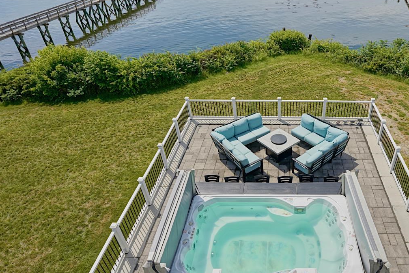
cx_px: 280
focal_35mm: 25
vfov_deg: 51.3
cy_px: 134
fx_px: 284
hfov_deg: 69.0
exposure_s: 1/250
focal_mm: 14
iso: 100
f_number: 8
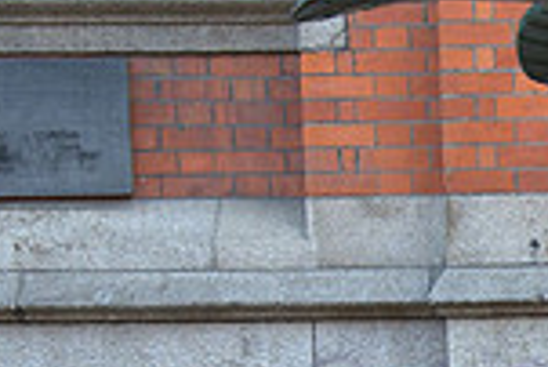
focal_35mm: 146
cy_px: 456
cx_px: 969
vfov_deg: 9.3
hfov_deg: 12.8
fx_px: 2225
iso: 640
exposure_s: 1/80
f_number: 4.5
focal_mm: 38
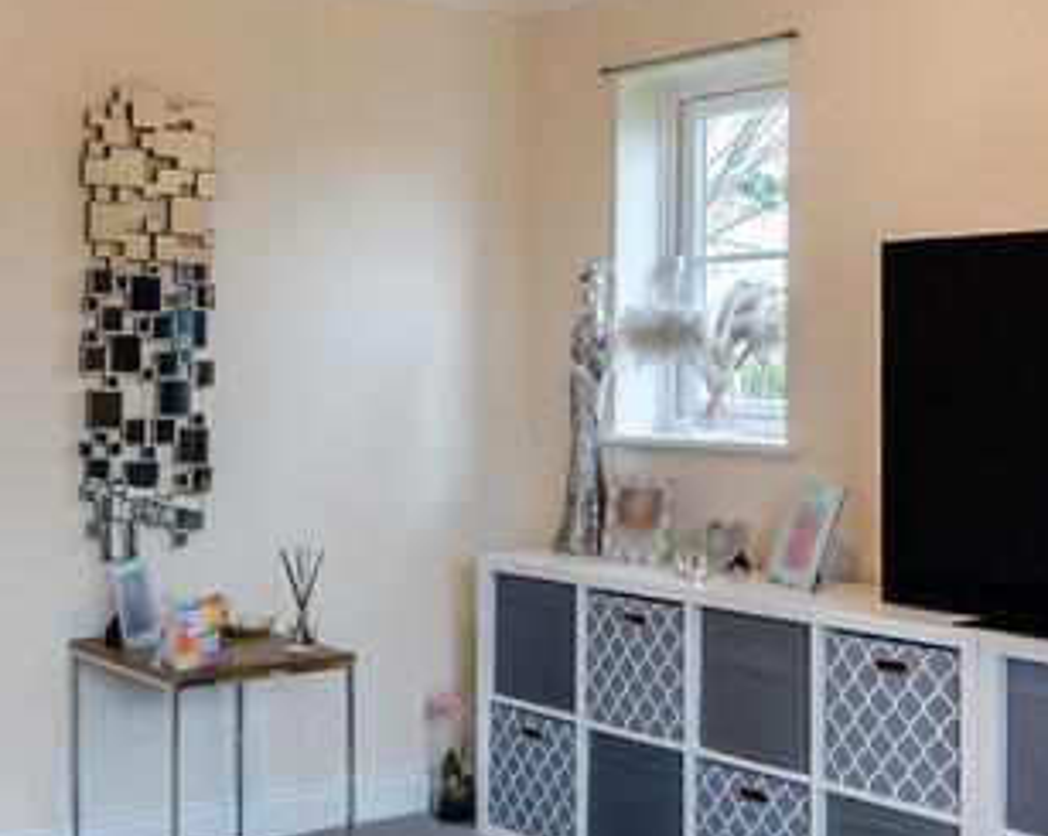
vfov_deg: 32.0
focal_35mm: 47
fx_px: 1456
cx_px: 215
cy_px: 384
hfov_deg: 38.2
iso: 200
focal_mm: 10
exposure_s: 1/8
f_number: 8
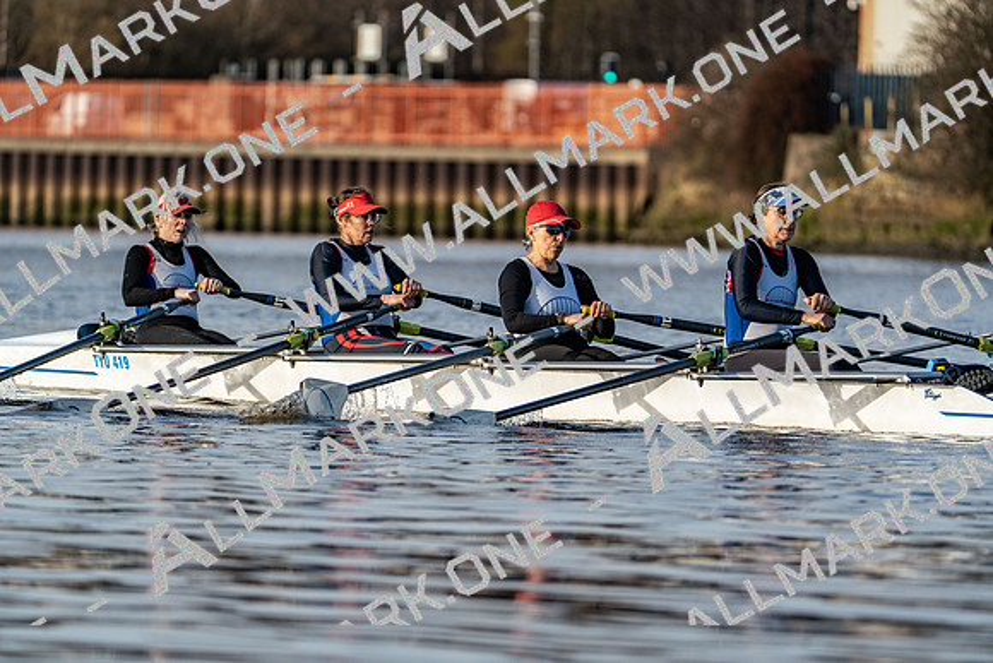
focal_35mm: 347
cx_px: 496
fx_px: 9573
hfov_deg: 5.9
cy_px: 332
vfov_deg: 4.0
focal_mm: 347
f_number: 6.3
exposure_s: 1/2000
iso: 500
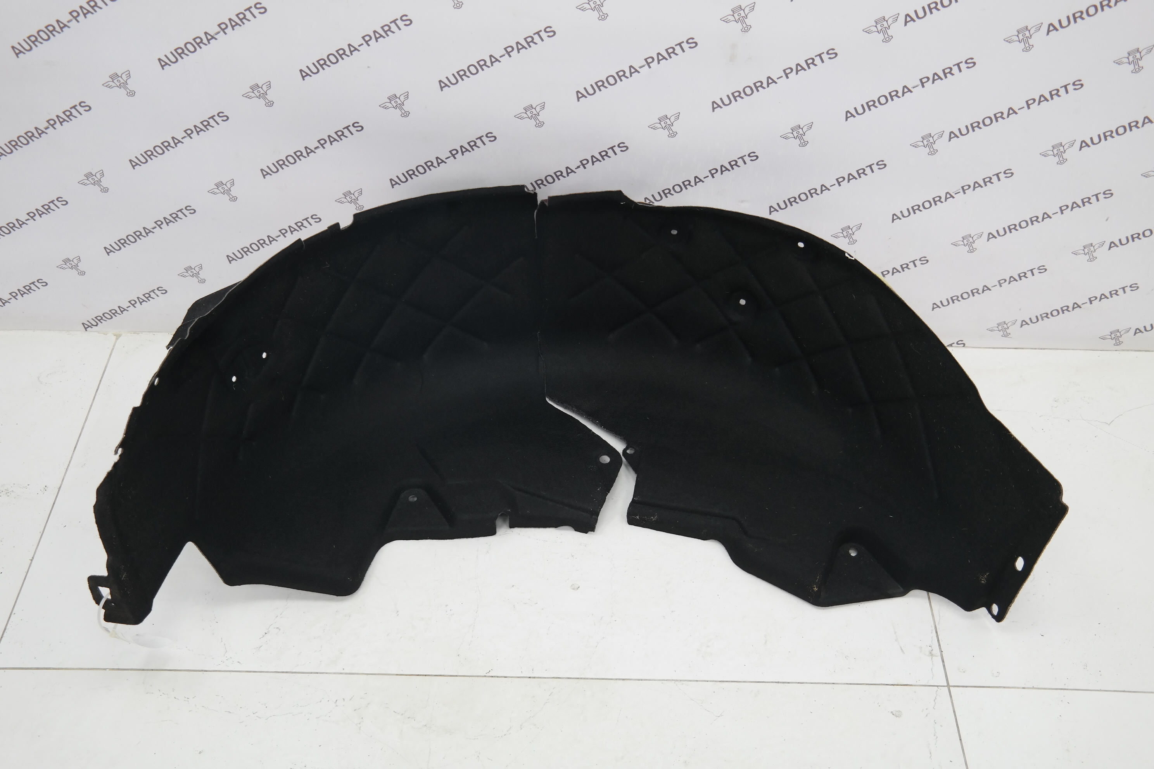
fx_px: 1154
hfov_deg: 53.1
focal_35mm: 36
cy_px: 384
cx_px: 577
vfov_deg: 36.9
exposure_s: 1/50
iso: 200
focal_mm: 24
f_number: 4
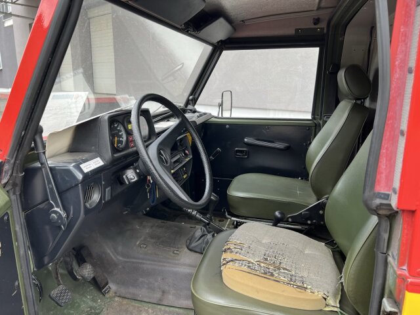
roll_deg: +0.1
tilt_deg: -11.9
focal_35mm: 26
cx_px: 210
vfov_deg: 53.1
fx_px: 315
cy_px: 158
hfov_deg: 67.3
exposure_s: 1/214
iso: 40
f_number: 1.5
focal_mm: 5.7
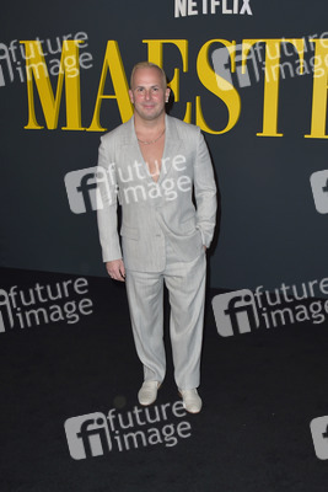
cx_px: 164
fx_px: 478
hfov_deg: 37.9
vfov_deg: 54.4
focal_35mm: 35
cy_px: 246
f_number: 6.3
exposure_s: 1/250
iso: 320
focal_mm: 35
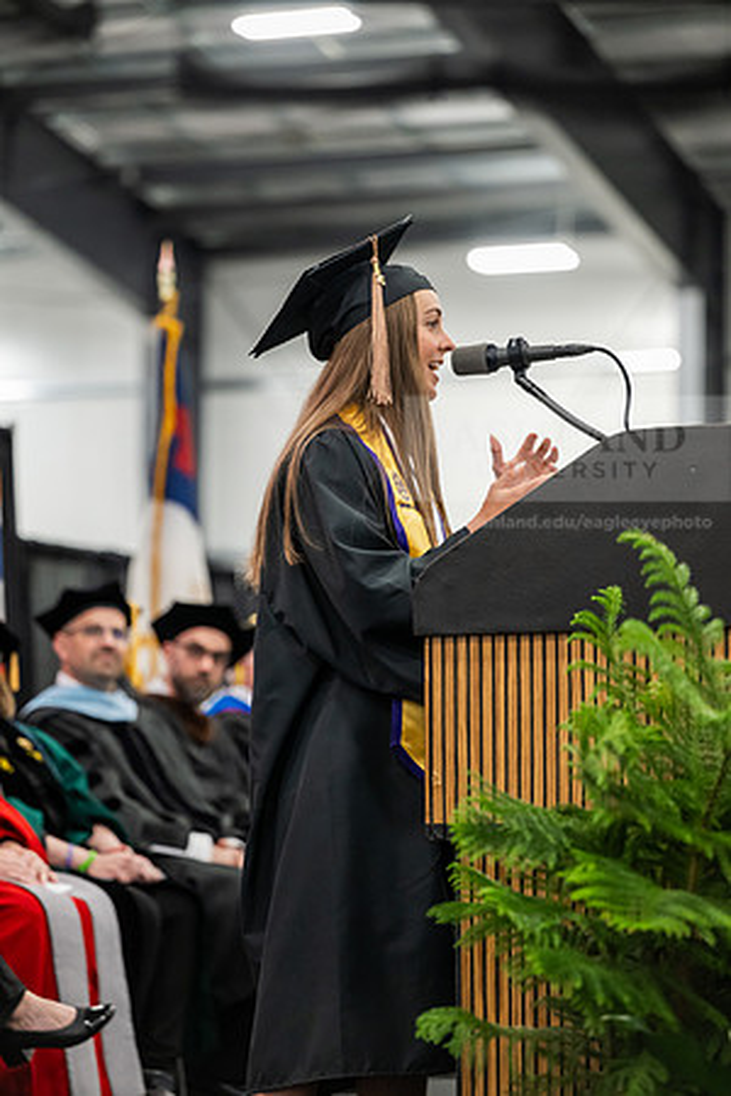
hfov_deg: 13.0
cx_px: 366
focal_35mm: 105
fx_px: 3198
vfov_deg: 19.5
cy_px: 548
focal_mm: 105
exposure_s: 1/200
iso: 2500
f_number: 2.8
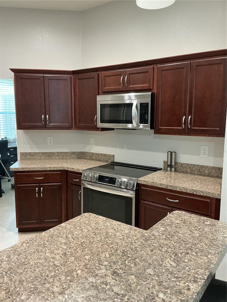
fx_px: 254
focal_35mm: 29
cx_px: 114
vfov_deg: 61.7
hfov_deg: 48.2
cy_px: 151
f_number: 1.8
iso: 200
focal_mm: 3
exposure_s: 1/60
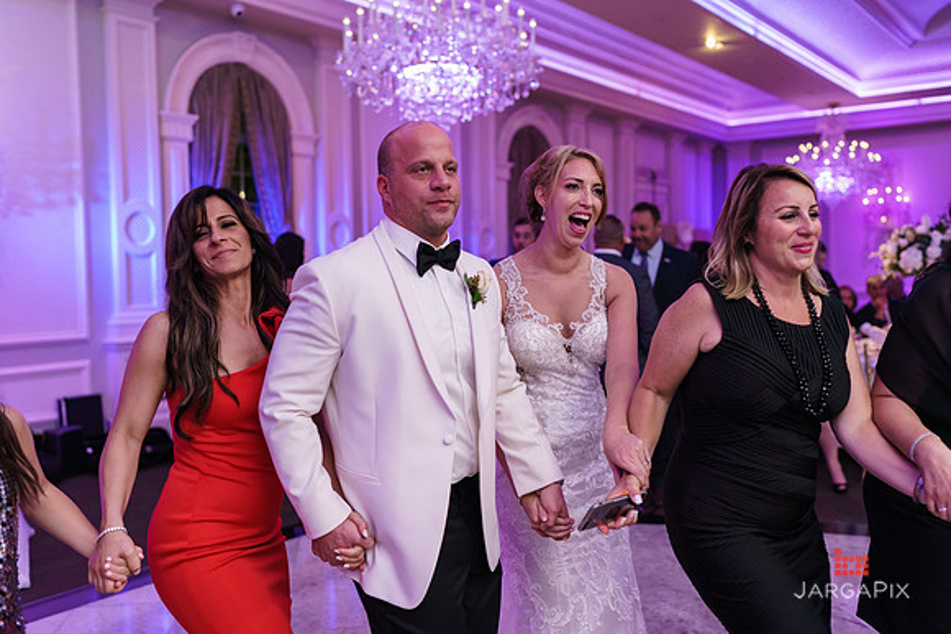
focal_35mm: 35
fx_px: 925
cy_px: 317
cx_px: 476
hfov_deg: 54.4
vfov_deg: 37.9
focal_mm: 35
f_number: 2
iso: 1600
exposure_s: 1/200
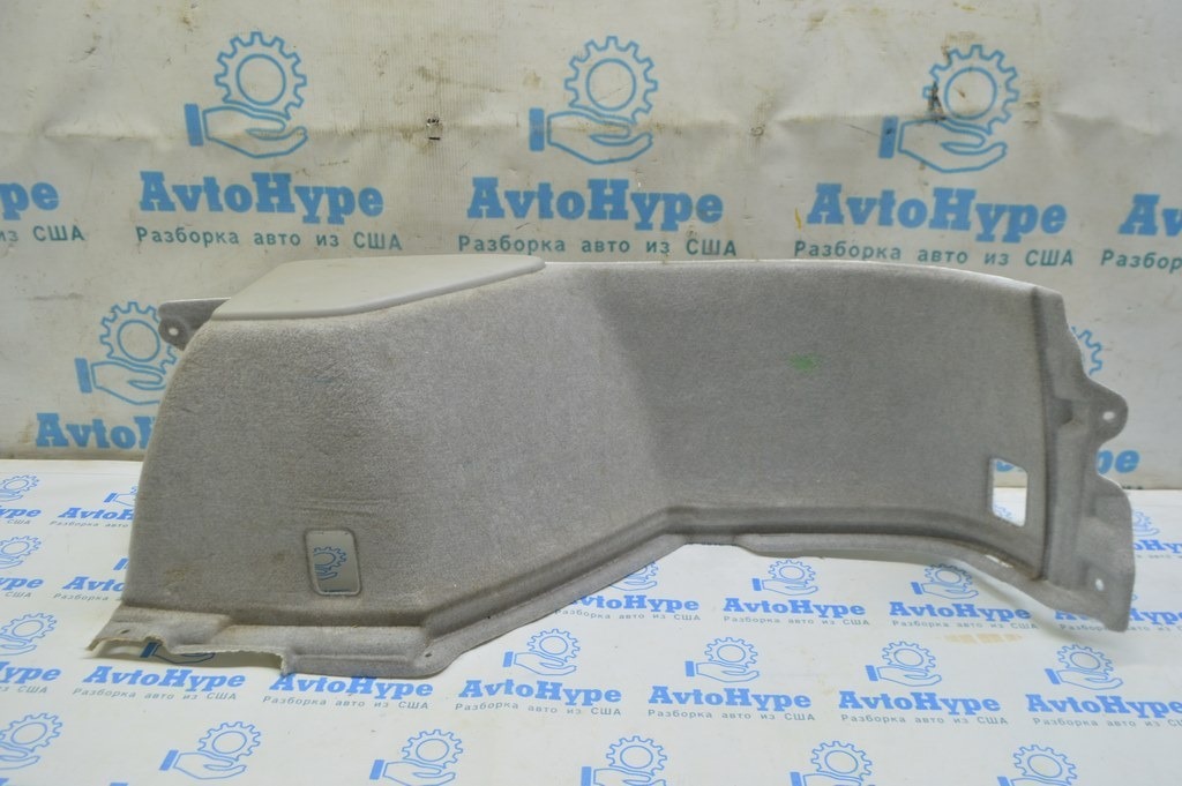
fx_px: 1033
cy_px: 393
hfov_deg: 59.5
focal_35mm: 32
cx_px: 591
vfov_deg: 41.6
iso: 400
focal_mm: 21
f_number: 5.6
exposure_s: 1/20
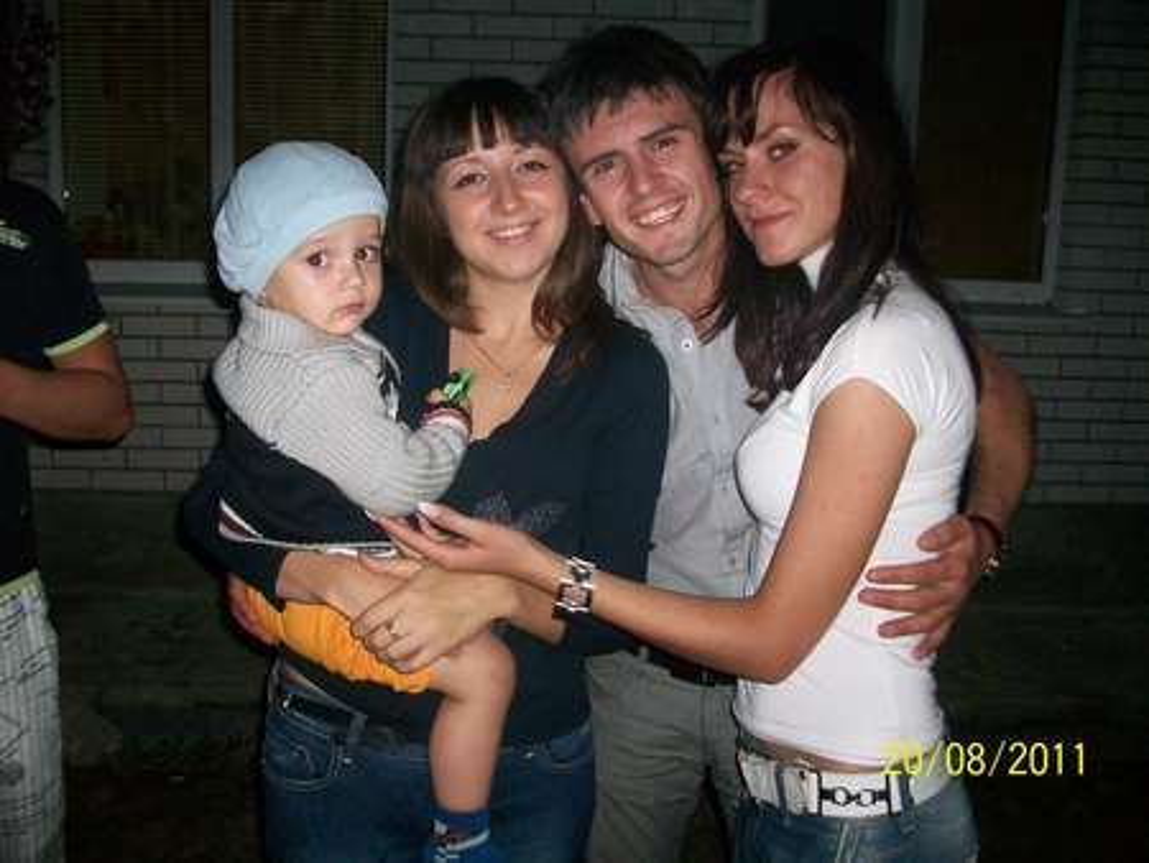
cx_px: 574
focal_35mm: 34
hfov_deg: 53.9
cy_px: 432
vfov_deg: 41.8
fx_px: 1129
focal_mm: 5.7
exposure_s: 1/60
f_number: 2.8
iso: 160
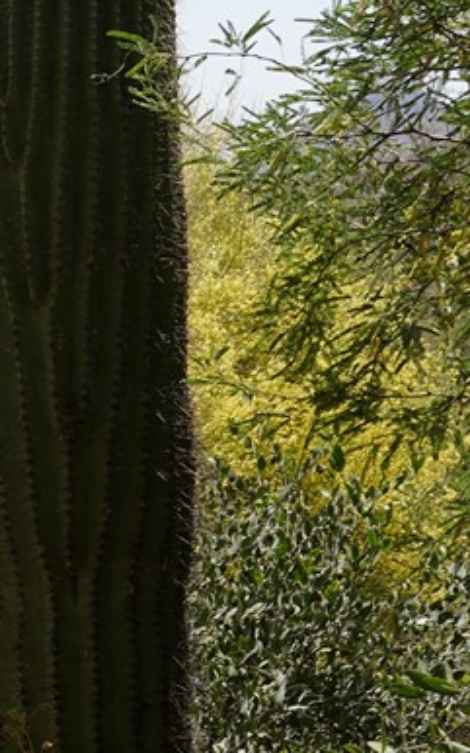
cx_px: -891
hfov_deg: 6.5
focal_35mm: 185
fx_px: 3794
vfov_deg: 11.3
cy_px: 359
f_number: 13
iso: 100
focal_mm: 35
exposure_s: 1/100
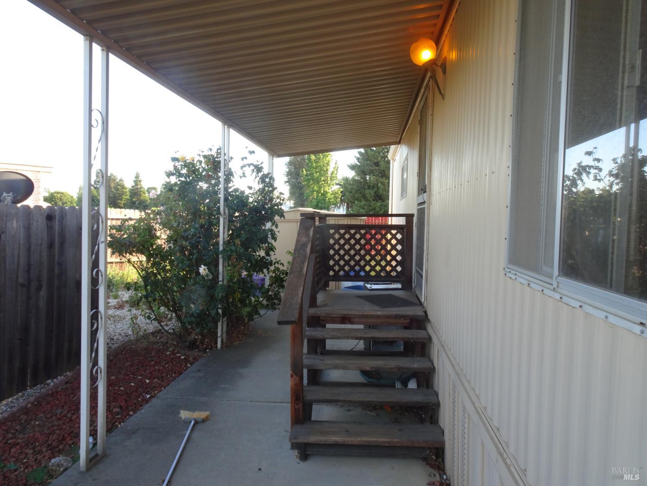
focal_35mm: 24
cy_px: 243
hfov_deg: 71.6
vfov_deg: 56.8
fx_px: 449
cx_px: 324
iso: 80
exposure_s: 1/30
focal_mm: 4.1
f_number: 3.5
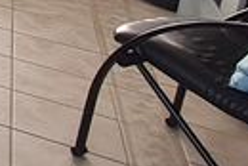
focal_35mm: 104
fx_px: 717
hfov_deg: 11.2
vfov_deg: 11.7
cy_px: -172
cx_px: -509
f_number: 2.2
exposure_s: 1/50
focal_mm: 1.74
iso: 100
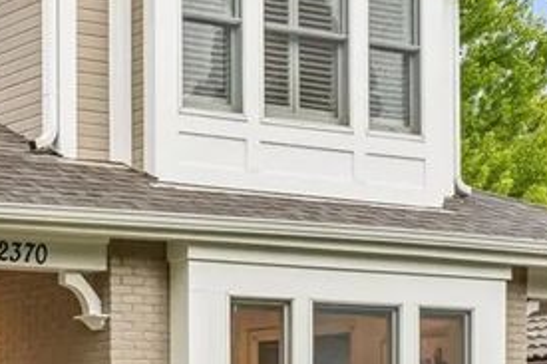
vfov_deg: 12.6
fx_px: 1640
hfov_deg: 17.8
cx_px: -155
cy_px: 278
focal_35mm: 108
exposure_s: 1/50
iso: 400
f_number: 9
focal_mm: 29
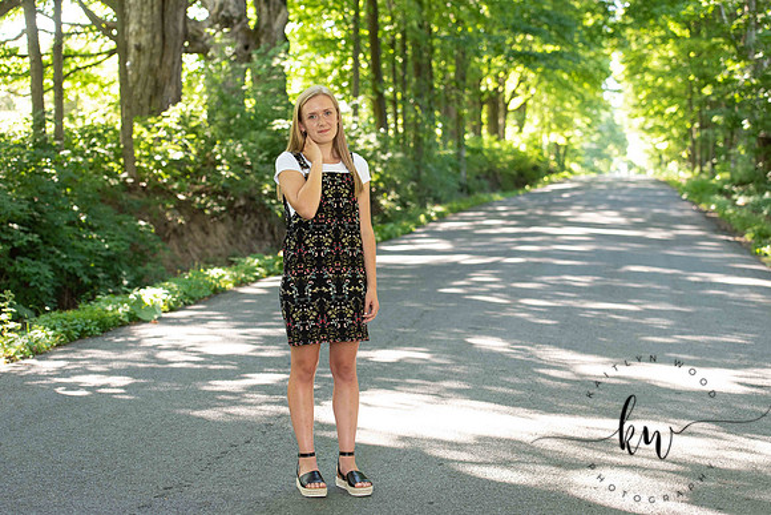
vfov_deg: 19.5
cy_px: 258
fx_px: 1499
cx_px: 386
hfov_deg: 28.8
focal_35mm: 70
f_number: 3.5
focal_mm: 70
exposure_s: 1/200
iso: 640
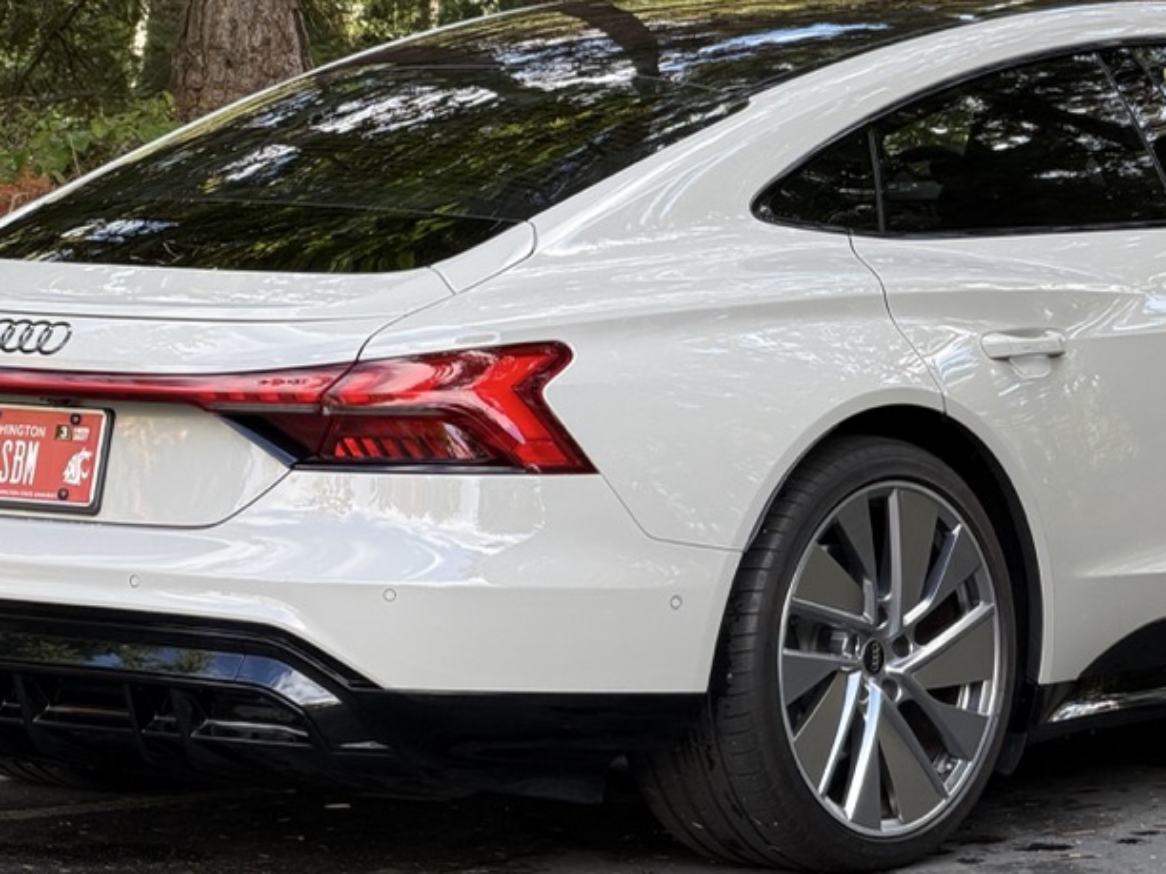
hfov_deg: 9.5
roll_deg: +1.4
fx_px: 7040
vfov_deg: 7.1
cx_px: 888
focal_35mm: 209
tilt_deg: -3.0
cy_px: 326
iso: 64
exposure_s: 1/121
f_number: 2.8
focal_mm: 16.89
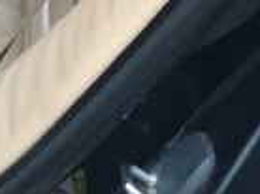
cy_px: -182
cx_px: -232
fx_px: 1042
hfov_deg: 12.7
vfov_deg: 9.9
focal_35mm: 139
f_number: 2.2
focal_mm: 4.15
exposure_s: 1/33
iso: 64
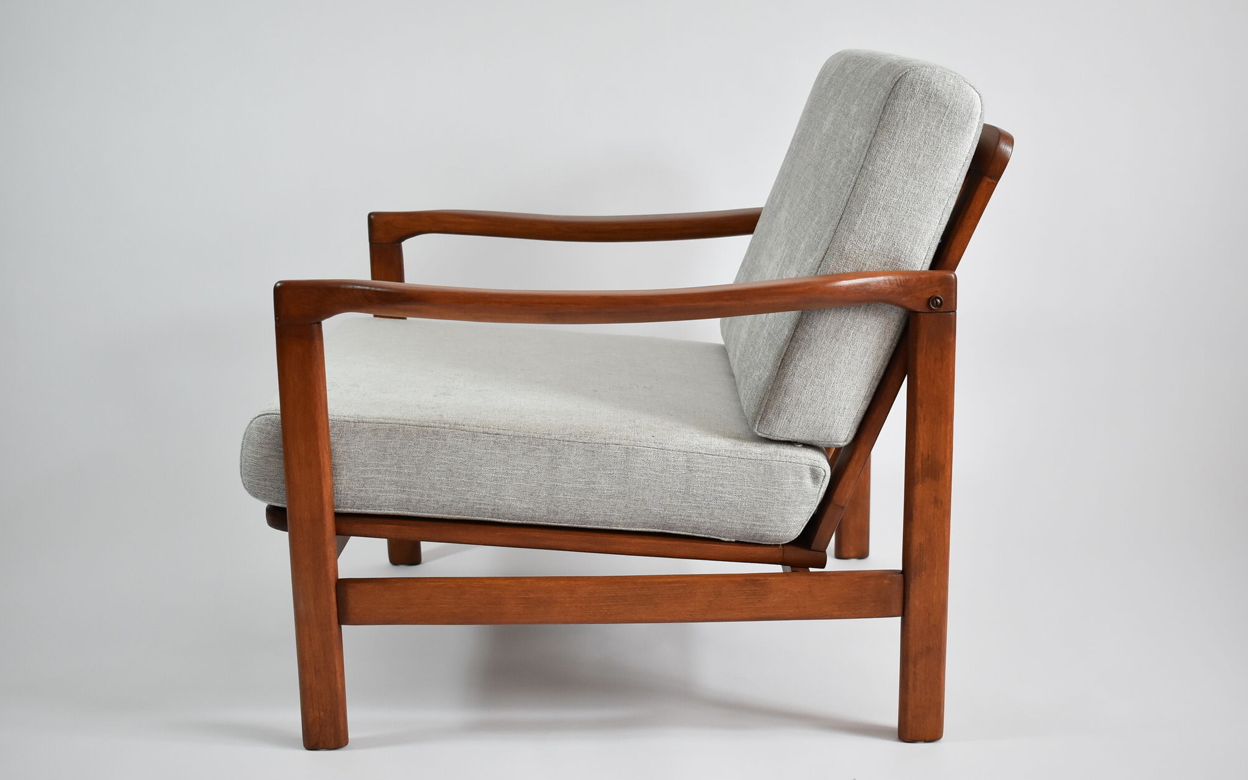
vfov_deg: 28.0
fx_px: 1564
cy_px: 376
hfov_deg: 43.5
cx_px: 624
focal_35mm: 46
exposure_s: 1/125
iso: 800
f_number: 4.5
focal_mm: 30
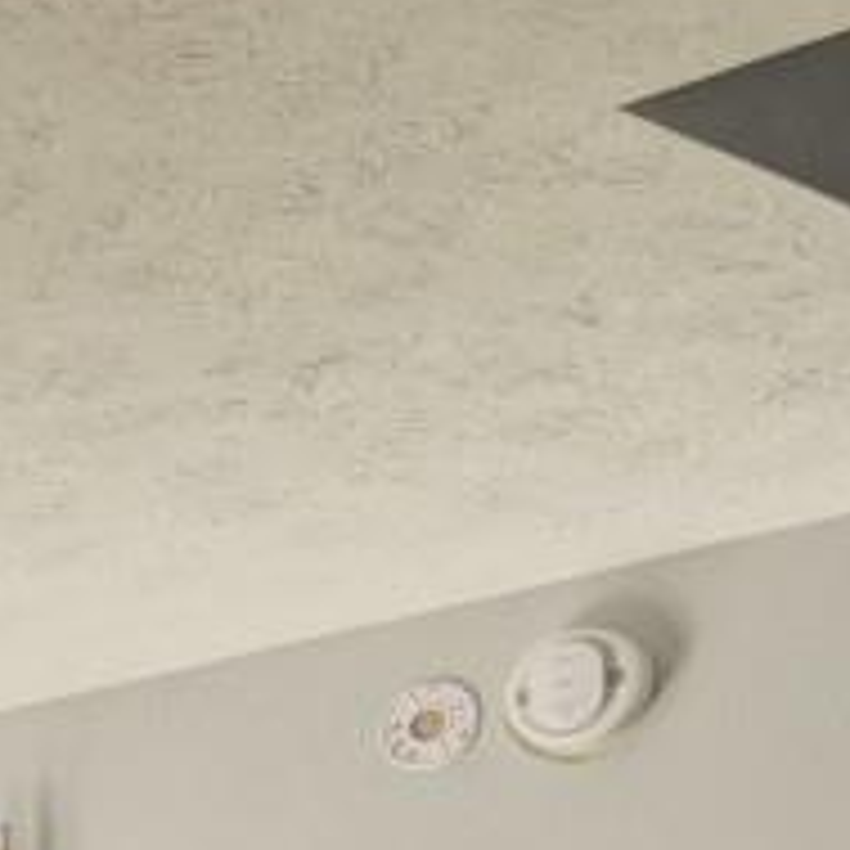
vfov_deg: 9.5
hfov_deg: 7.6
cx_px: -2379
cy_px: 1691
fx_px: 4806
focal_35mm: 173
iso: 400
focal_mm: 24
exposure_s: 1/125
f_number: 8
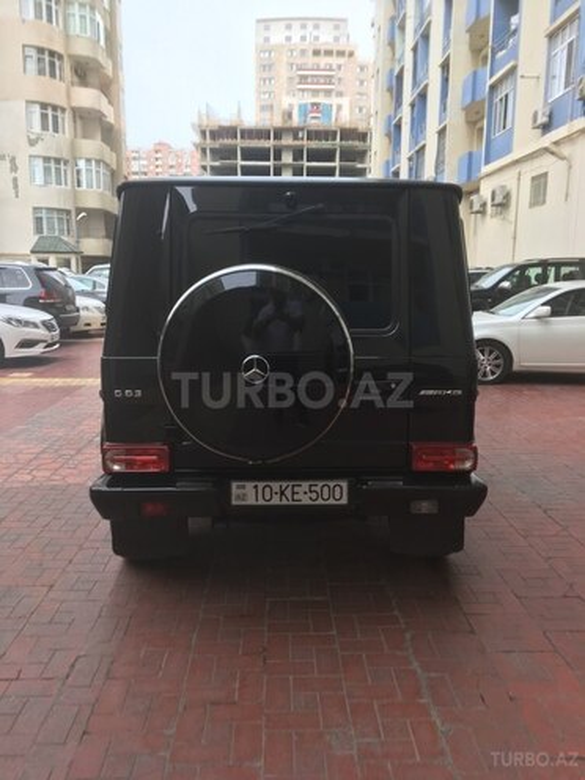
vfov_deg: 61.7
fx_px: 653
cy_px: 390
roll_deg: -0.3
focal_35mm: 29
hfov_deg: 48.2
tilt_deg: -9.7
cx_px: 292
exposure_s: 1/100
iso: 25
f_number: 2.2
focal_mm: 4.15
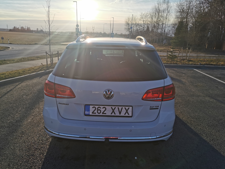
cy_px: 84
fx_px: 175
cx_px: 112
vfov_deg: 51.4
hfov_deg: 65.3
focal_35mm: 27
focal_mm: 5.58
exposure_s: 1/3390
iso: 50
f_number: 1.8
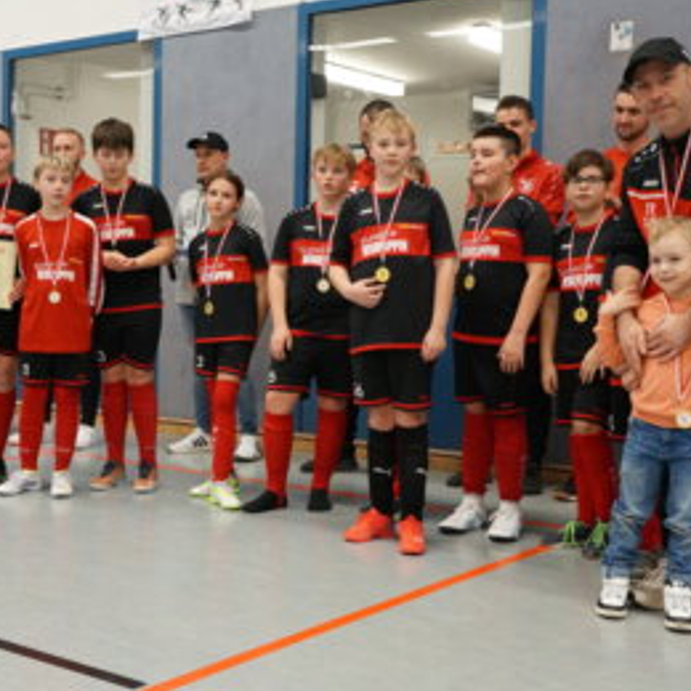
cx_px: 260
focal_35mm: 51
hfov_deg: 33.2
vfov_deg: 33.4
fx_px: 1152
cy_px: 343
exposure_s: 1/60
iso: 2500
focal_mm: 26
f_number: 7.1
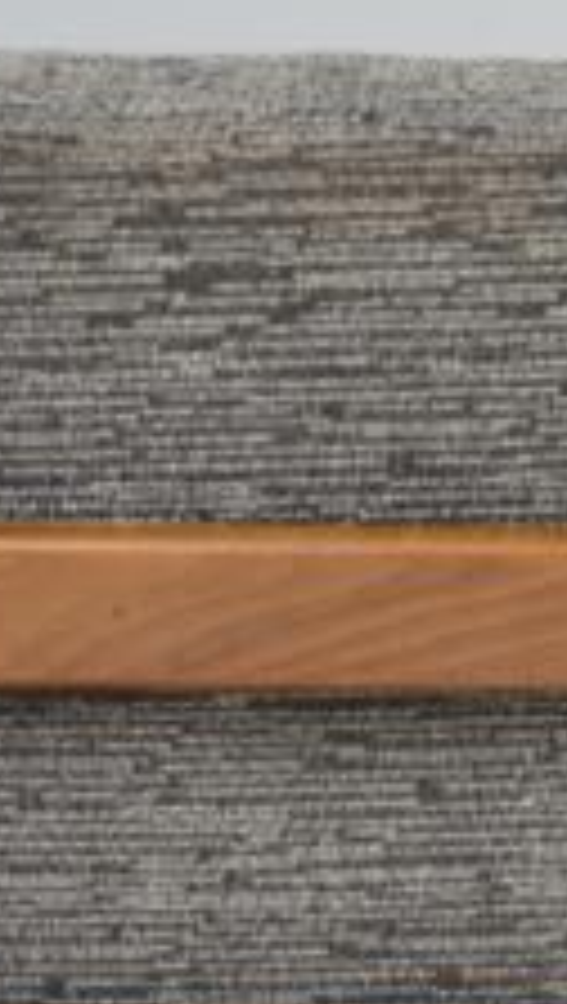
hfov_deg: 4.3
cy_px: 1387
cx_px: 1840
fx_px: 7192
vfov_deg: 7.9
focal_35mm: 270
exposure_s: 1/80
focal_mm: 32
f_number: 4.5
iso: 100
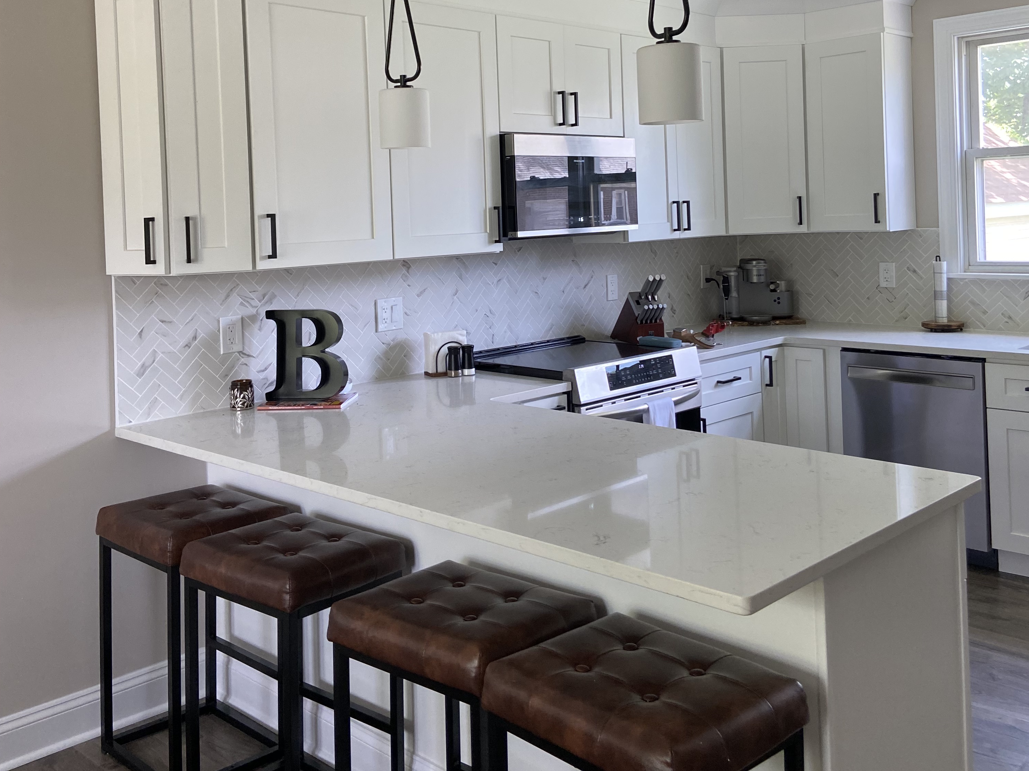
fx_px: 1040
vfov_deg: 40.0
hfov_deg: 52.6
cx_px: 517
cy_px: 235
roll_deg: +2.8
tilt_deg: -0.5
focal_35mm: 35
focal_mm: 4.25
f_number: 1.8
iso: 125
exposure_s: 1/121
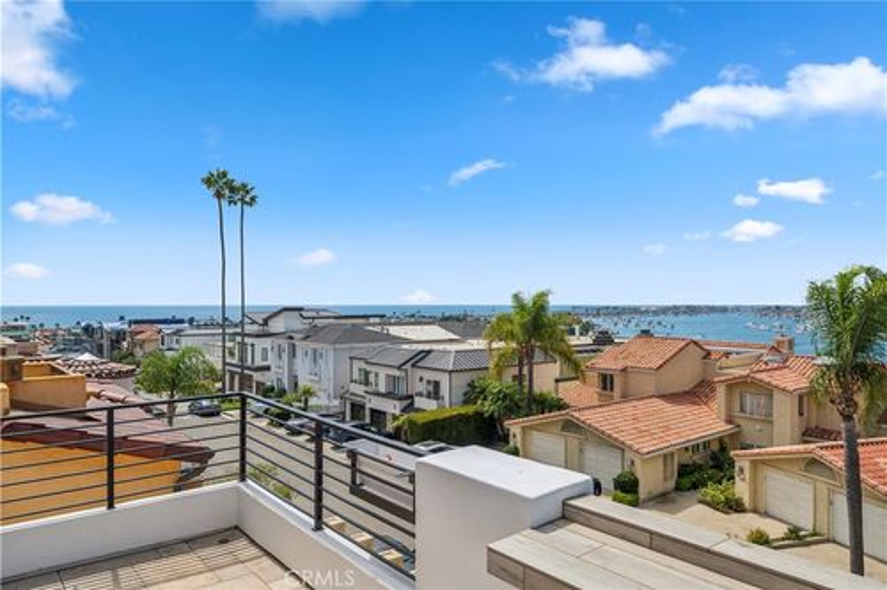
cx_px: 444
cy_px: 295
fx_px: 591
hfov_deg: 73.8
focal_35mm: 24
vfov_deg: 53.1
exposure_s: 1/2500
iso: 400
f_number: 8
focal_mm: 24
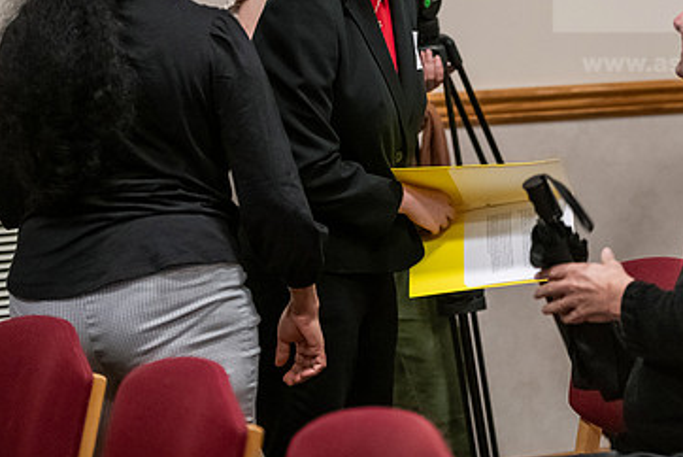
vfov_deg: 8.7
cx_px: 496
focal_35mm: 157
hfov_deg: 13.0
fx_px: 2981
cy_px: 103
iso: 3200
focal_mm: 98
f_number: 2.8
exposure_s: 1/200
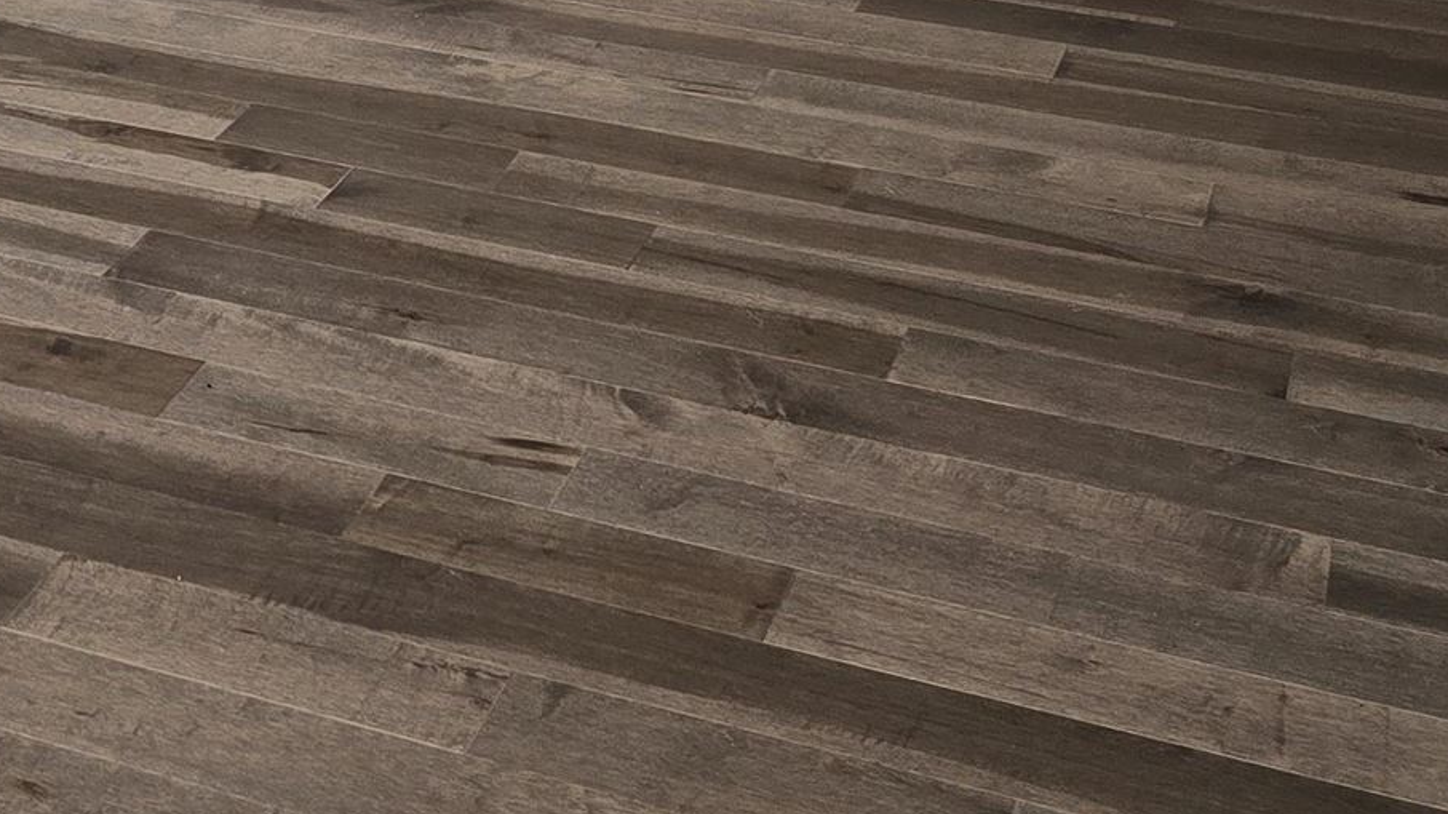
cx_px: -328
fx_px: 3263
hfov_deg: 22.8
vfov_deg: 12.4
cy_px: -840
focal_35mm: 85
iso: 100
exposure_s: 1/120
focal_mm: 6.3
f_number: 1.7
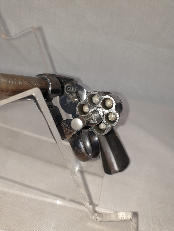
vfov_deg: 67.3
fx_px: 174
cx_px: 87
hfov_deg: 53.1
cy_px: 116
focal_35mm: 26
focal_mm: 4.3
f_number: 2.4
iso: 50
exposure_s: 1/180
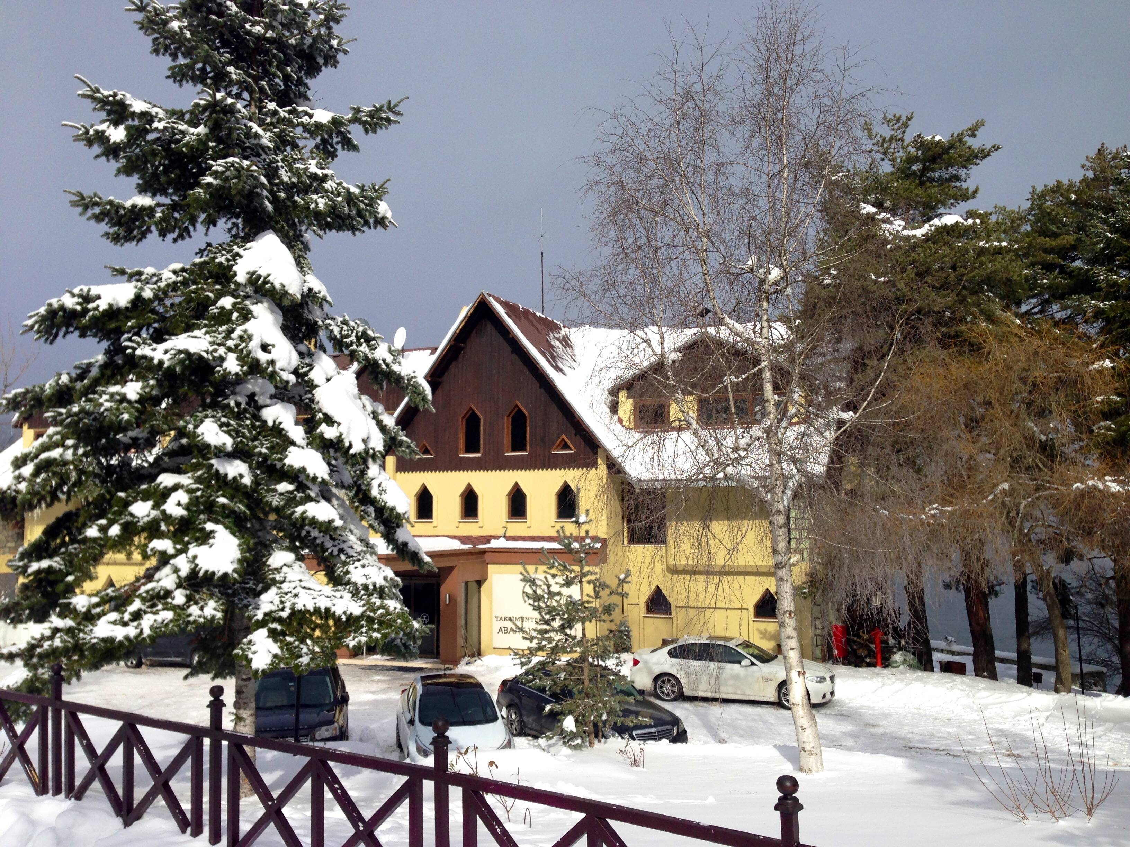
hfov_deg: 55.4
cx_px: 565
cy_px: 424
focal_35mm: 33
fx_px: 1077
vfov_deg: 42.9
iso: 50
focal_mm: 4.12
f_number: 2.4
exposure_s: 1/2169
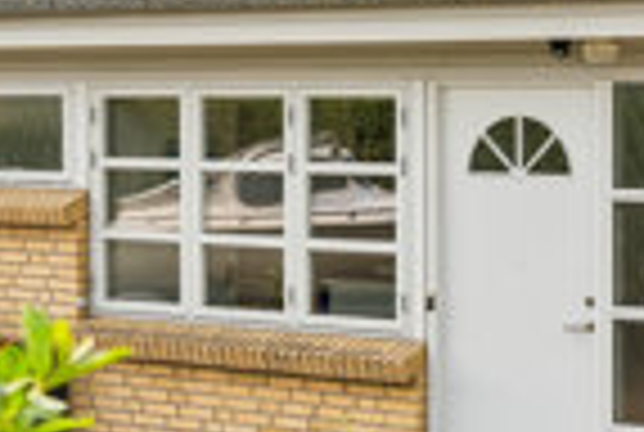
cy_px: 214
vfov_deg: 14.9
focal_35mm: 92
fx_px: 1649
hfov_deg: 21.2
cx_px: 671
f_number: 8
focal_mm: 33
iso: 200
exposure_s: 1/200
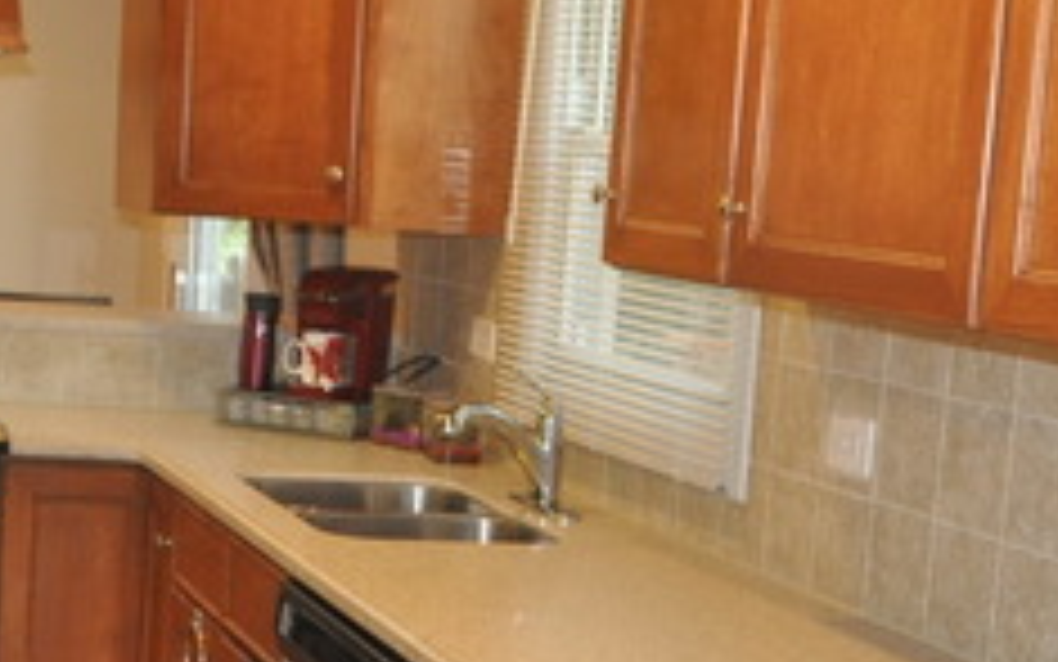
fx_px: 2163
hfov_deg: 27.4
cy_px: 403
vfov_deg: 17.4
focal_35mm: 75
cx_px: 662
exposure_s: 1/60
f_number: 3.5
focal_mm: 18
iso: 800
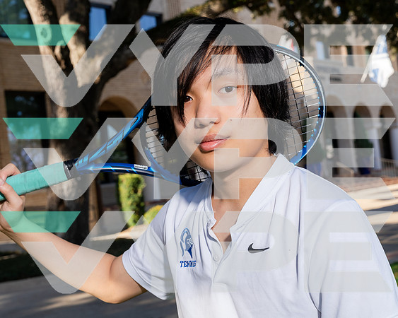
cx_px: 195
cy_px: 159
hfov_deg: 31.6
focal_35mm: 60
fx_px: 703
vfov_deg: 25.5
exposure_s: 1/250
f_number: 8
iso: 250
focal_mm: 50
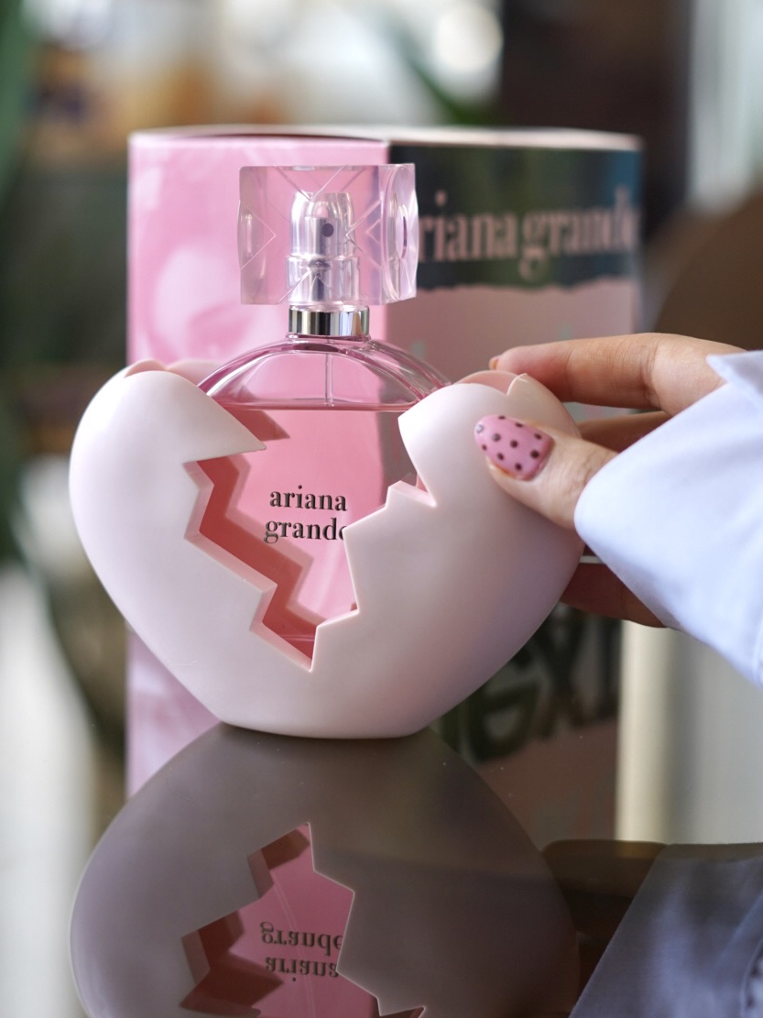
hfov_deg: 21.0
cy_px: 404
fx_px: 2058
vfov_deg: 27.7
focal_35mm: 70
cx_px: 323
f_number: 2.8
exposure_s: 1/200
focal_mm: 50
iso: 500
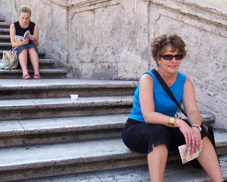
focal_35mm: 54
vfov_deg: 28.1
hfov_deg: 34.5
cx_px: 145
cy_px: 103
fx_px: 363
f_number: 2.8
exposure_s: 1/350
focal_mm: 8
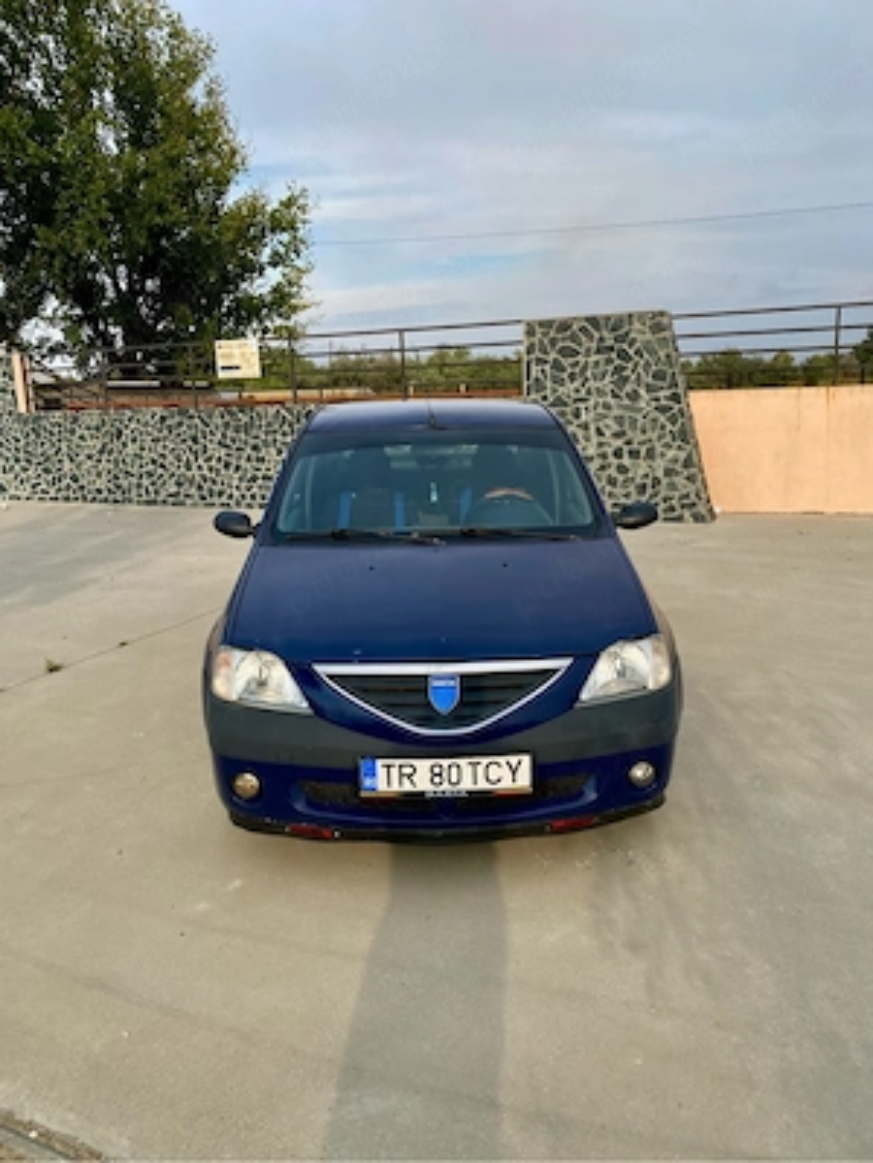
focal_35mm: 26
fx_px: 874
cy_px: 582
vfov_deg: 67.3
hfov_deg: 53.1
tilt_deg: -10.5
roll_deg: +1.0
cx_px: 436
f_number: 1.8
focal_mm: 4.25
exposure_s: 1/1346
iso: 32
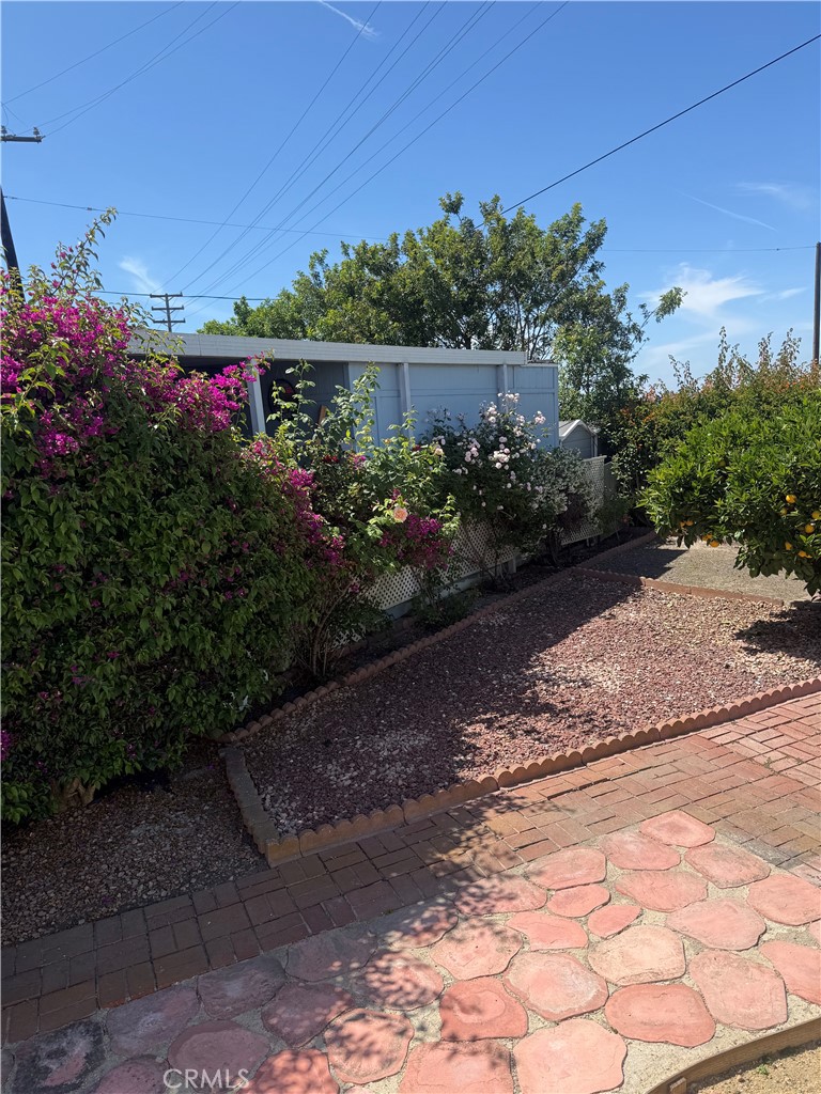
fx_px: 759
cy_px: 547
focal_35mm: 24
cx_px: 410
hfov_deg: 56.8
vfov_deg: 71.6
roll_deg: +3.7
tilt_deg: -8.9
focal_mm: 6.76
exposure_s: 1/3021
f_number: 1.78
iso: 80
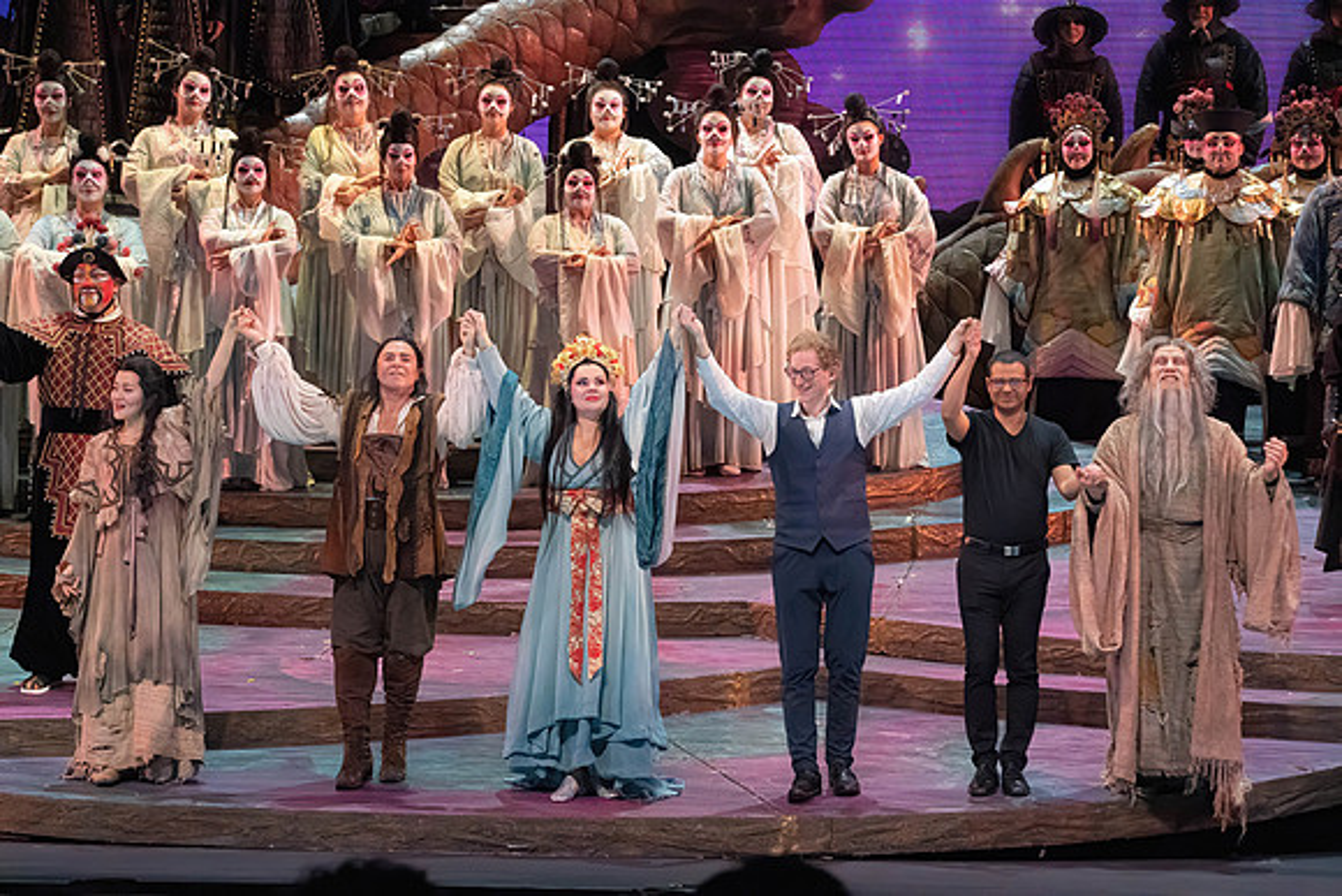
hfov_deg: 11.8
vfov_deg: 7.9
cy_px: 448
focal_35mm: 174
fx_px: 6488
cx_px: 671
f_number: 10
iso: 20000
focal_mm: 174
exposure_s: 1/1000
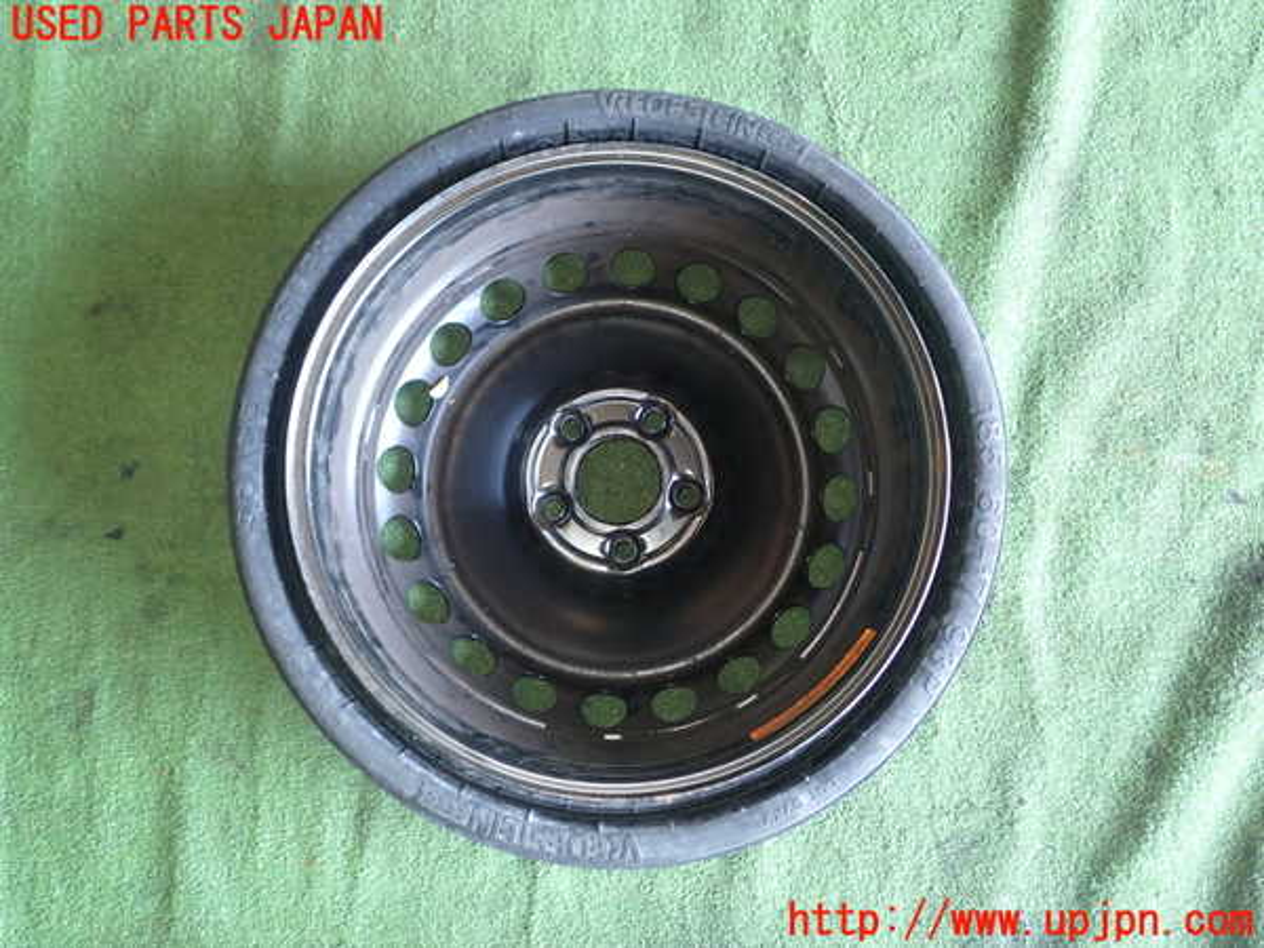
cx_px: 632
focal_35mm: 32
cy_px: 474
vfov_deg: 44.2
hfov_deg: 56.8
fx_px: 1168
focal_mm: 5.79
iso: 200
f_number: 2.4
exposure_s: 1/30
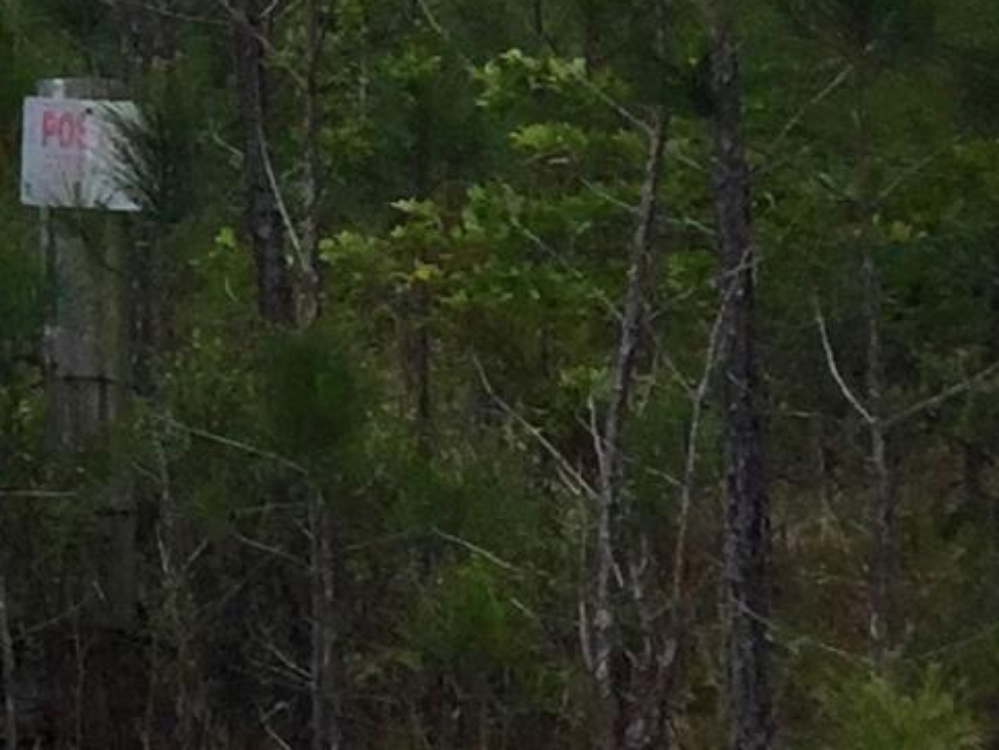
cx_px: -1653
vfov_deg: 8.2
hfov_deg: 9.4
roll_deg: -2.0
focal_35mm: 180
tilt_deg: +3.6
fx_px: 5199
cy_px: -198
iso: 32
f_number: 2.2
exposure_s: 1/1980
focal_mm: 4.15
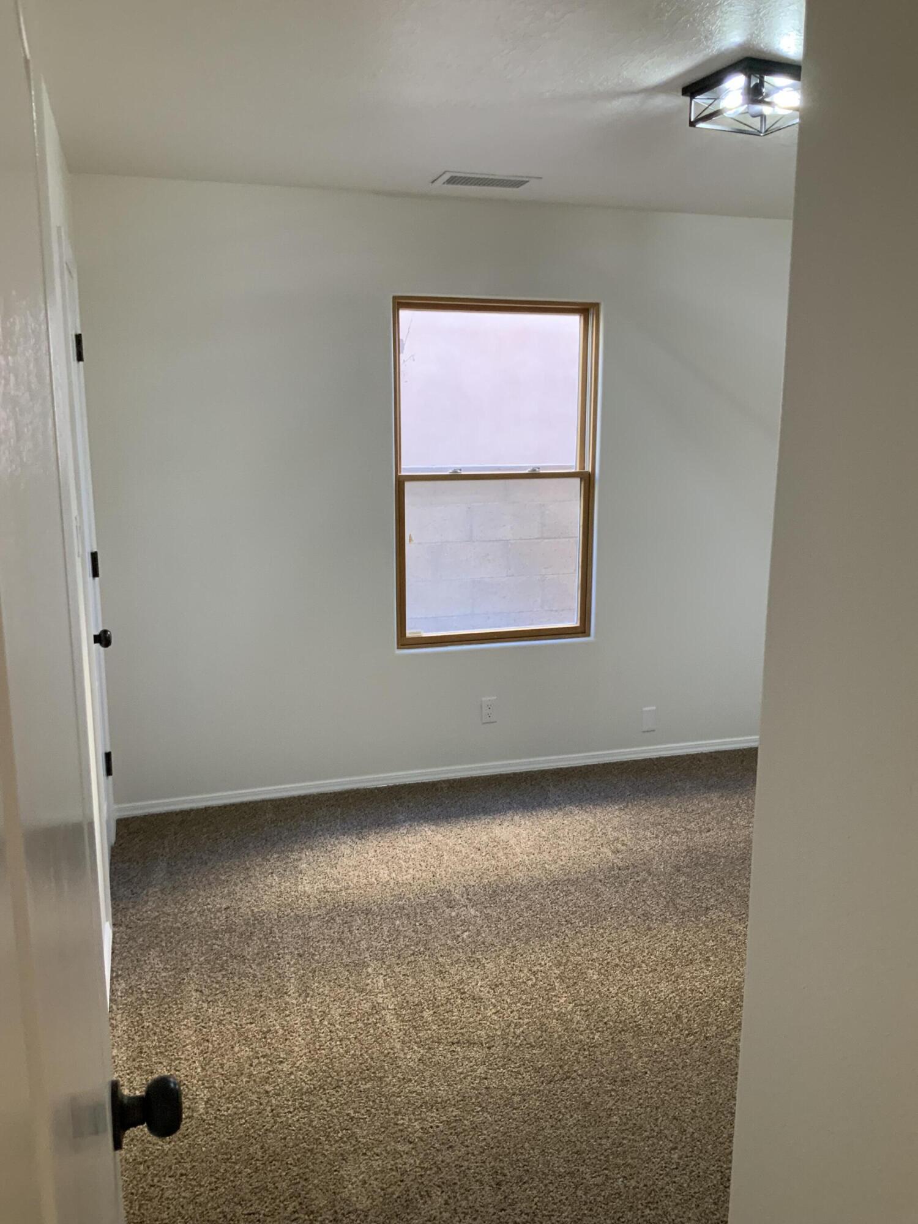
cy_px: 612
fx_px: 1025
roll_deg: +0.4
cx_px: 459
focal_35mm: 29
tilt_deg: -9.5
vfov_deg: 61.7
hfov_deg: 48.2
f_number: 1.8
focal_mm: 3
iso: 125
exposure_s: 1/60
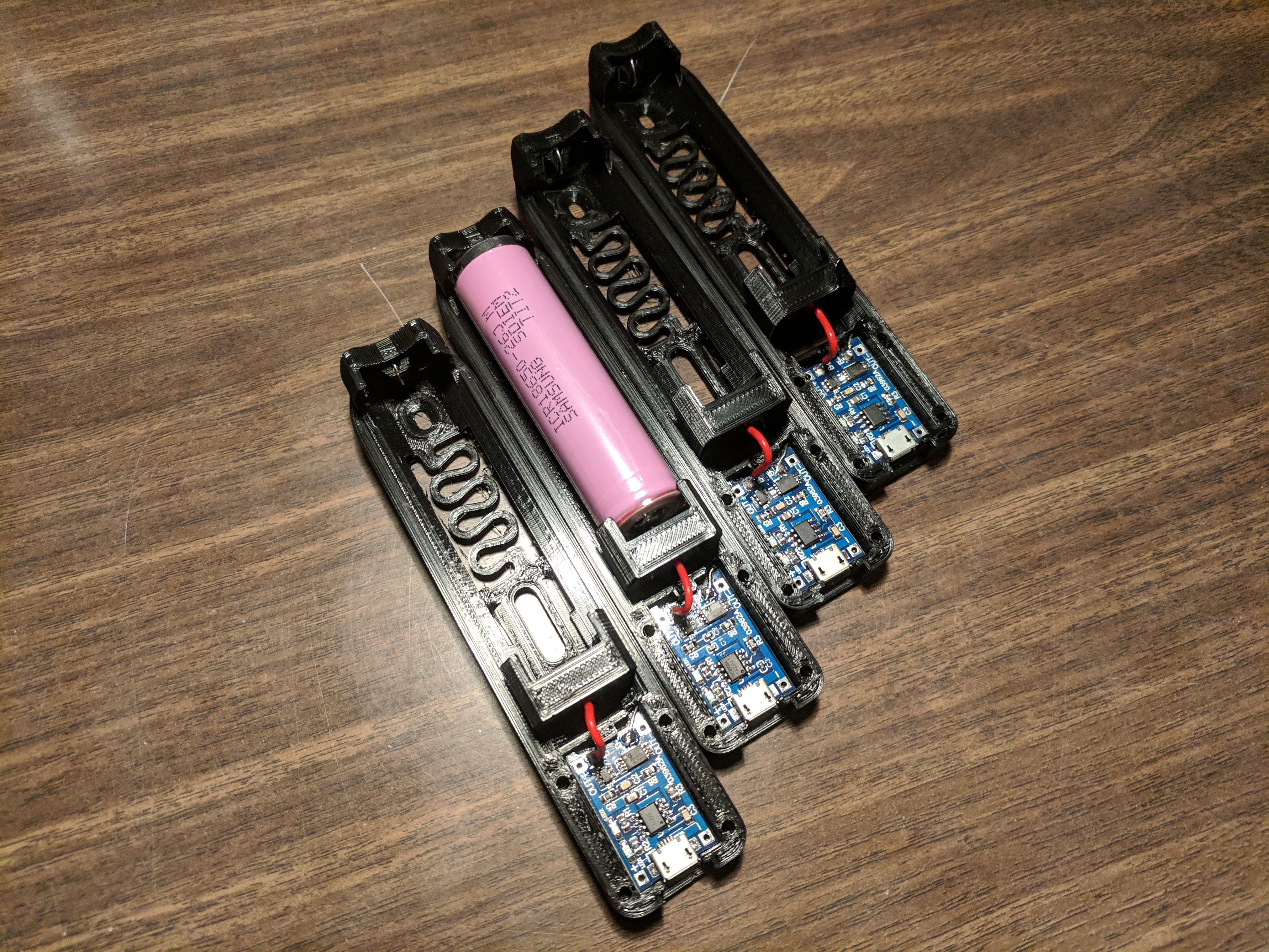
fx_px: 953
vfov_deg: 53.1
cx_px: 634
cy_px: 476
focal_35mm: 26
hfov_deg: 67.3
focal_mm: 4.67
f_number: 2
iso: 539
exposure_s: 1/40
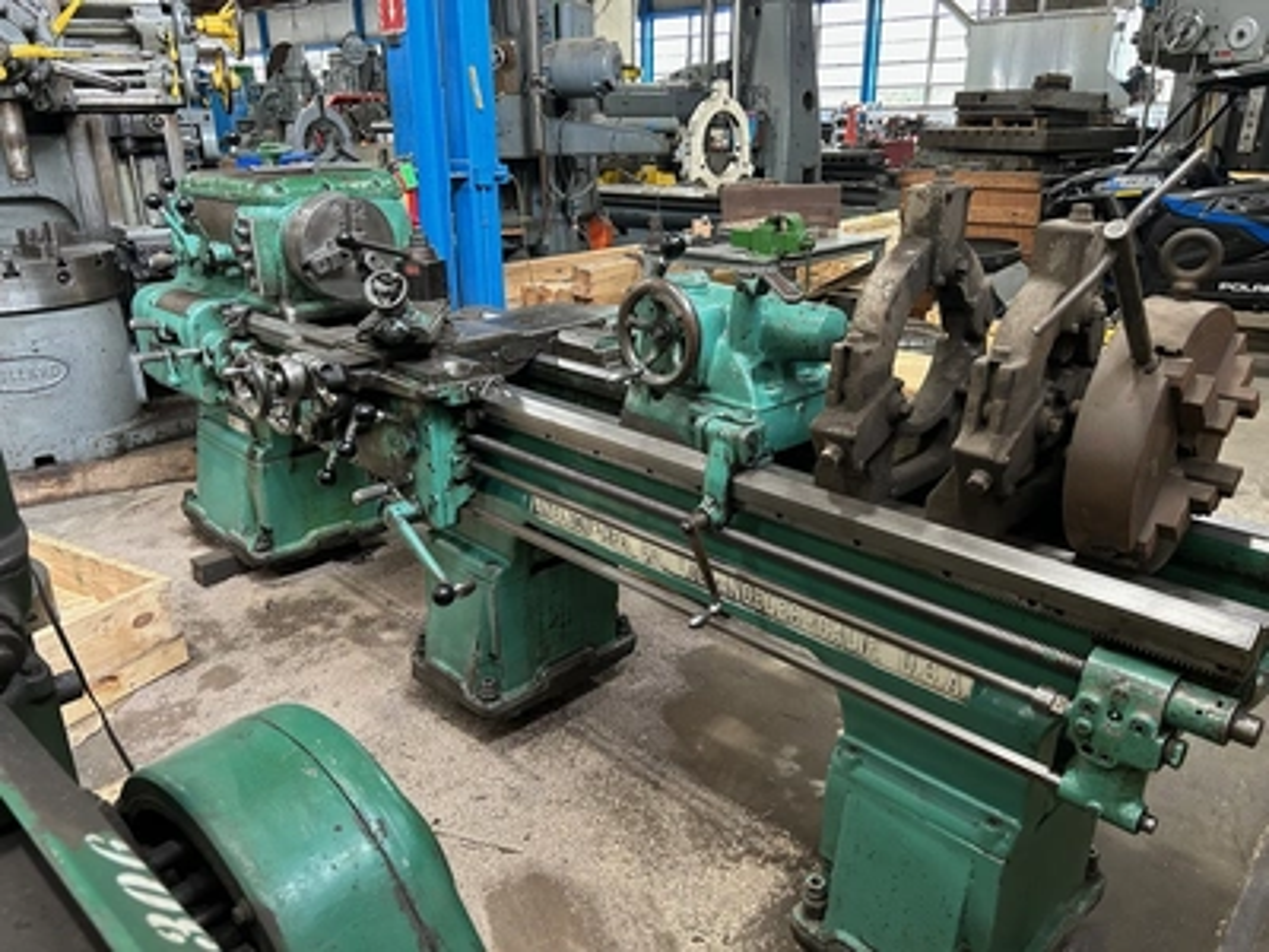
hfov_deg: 67.3
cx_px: 634
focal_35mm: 26
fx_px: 953
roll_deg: +1.2
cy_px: 476
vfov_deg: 53.1
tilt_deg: -21.1
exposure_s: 1/60
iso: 320
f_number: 1.5
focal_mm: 5.7
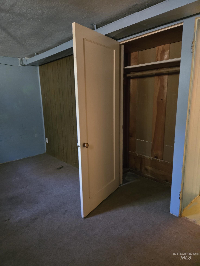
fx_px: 177
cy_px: 133
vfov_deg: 73.9
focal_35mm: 23
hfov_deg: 58.9
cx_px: 100
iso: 1600
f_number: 1.8
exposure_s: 1/20
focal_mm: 5.4
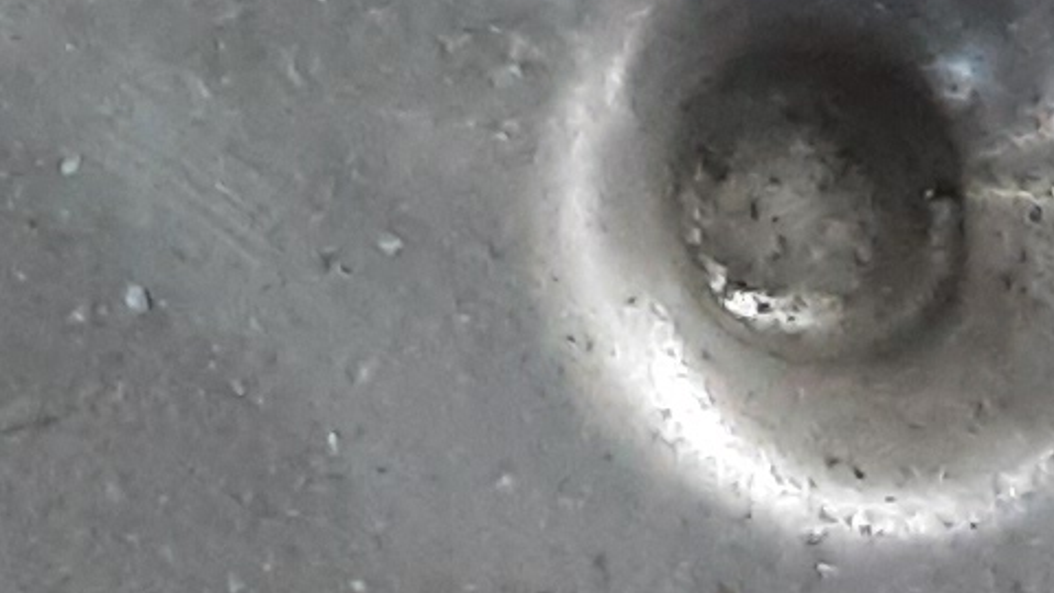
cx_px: -1392
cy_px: -1002
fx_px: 5590
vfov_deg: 5.8
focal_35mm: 200
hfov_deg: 9.6
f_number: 1.9
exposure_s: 1/50
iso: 125
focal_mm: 2.91
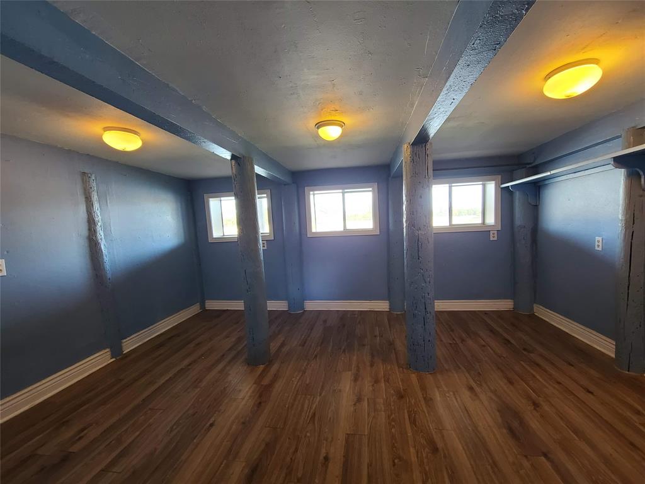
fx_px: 242
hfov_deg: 106.2
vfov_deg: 89.9
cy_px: 242
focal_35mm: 13
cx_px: 322
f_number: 2.2
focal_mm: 2.2
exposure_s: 1/60
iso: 250
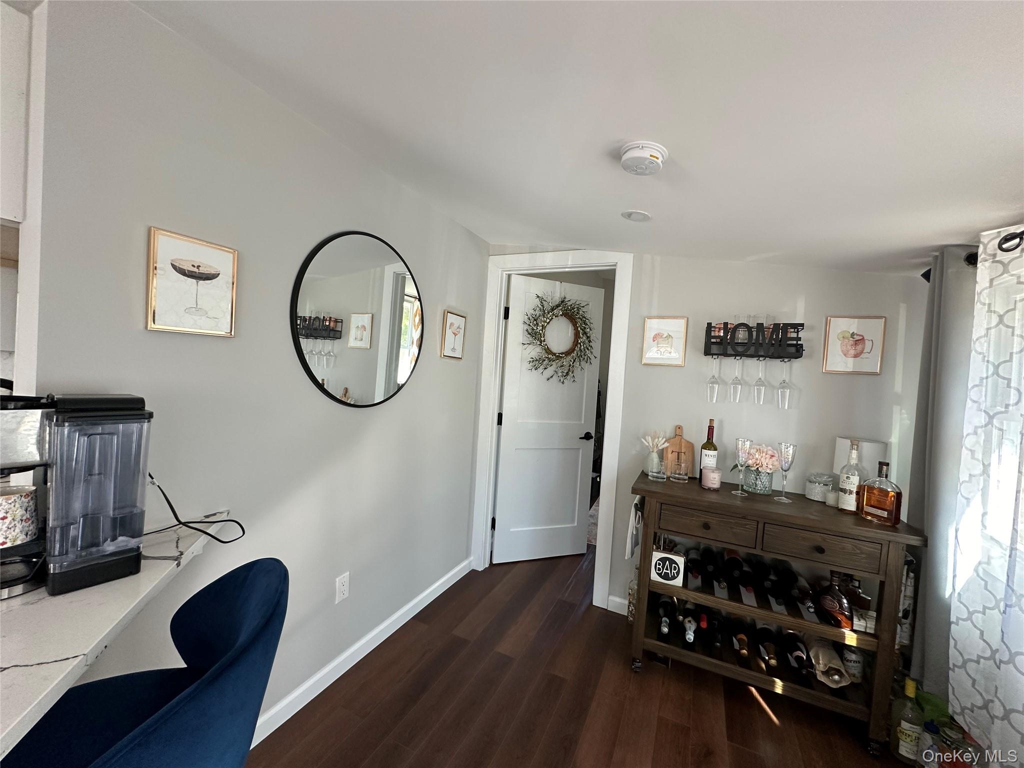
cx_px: 512
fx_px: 414
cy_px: 384
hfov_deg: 102.1
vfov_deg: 85.7
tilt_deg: -0.9
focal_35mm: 14
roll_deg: -3.7
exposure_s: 1/99
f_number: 2.2
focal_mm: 2.22
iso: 200
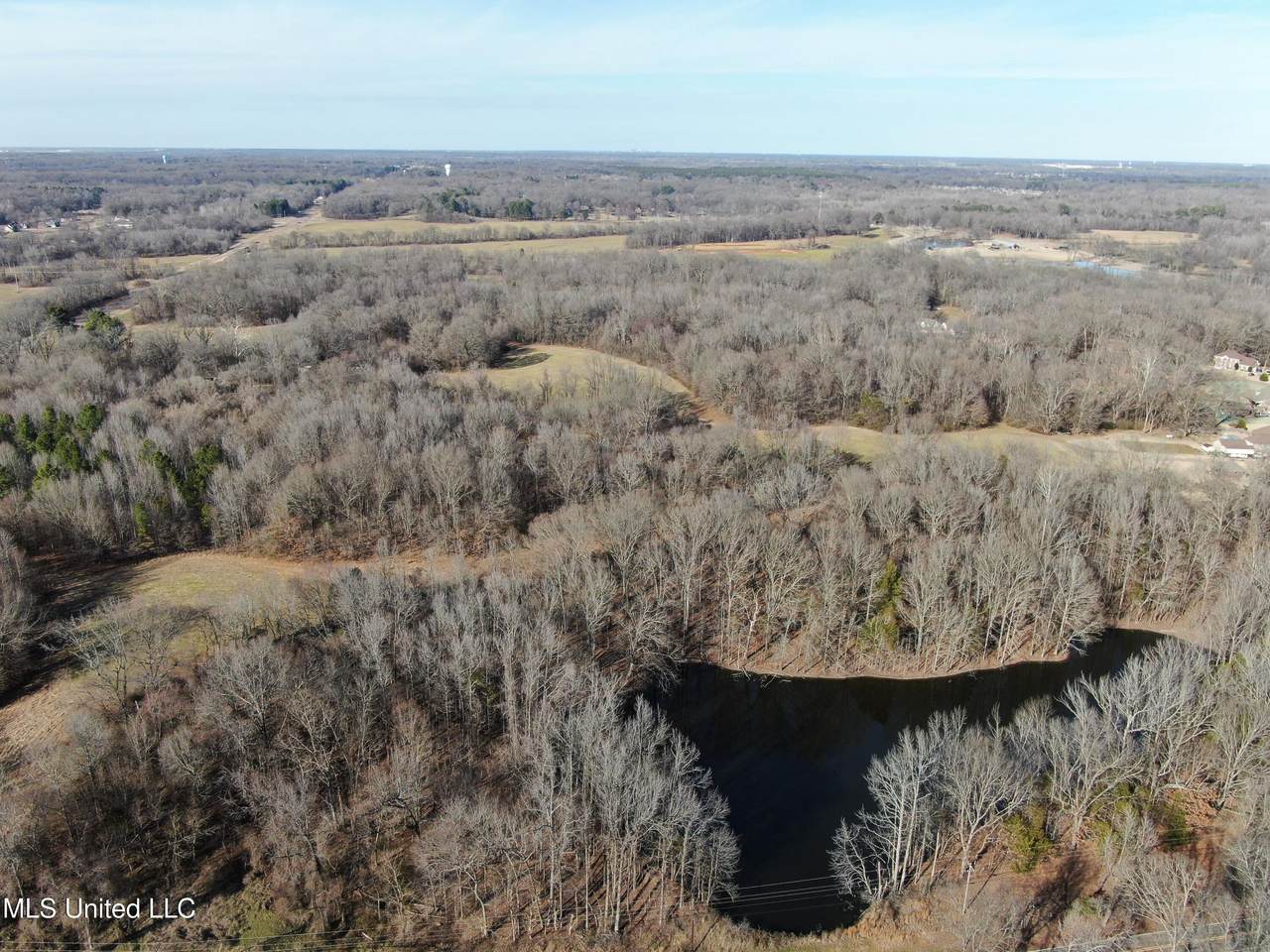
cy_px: 476
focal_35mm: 27
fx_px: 991
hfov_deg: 65.3
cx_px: 635
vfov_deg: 51.4
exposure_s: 1/800
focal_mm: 4.78
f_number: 2.9
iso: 100
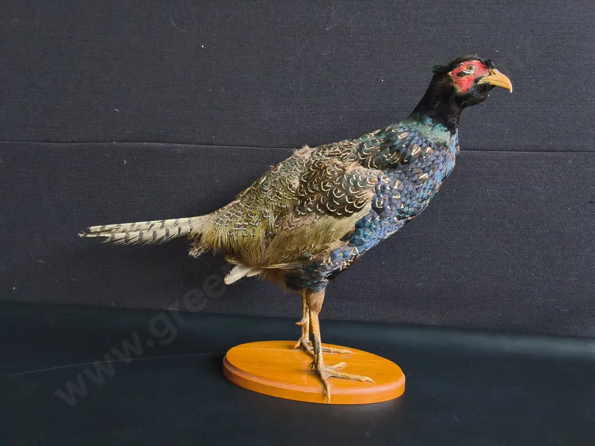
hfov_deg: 65.3
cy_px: 223
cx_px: 298
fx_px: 464
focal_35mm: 27
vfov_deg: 51.4
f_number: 2
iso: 125
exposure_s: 1/120
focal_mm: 2.87
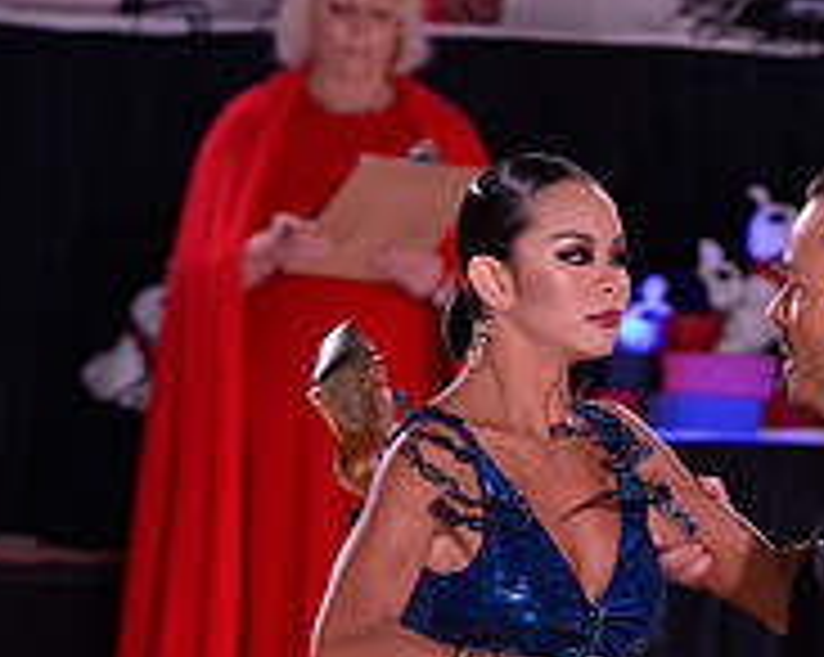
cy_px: 932
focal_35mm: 595
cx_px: 687
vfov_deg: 2.6
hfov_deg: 3.3
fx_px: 14495
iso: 2000
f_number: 5
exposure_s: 1/250
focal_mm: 200
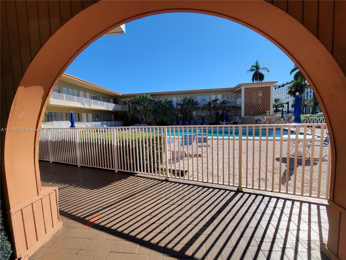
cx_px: 173
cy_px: 130
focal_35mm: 13
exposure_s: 1/1376
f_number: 2.2
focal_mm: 2.2
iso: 50
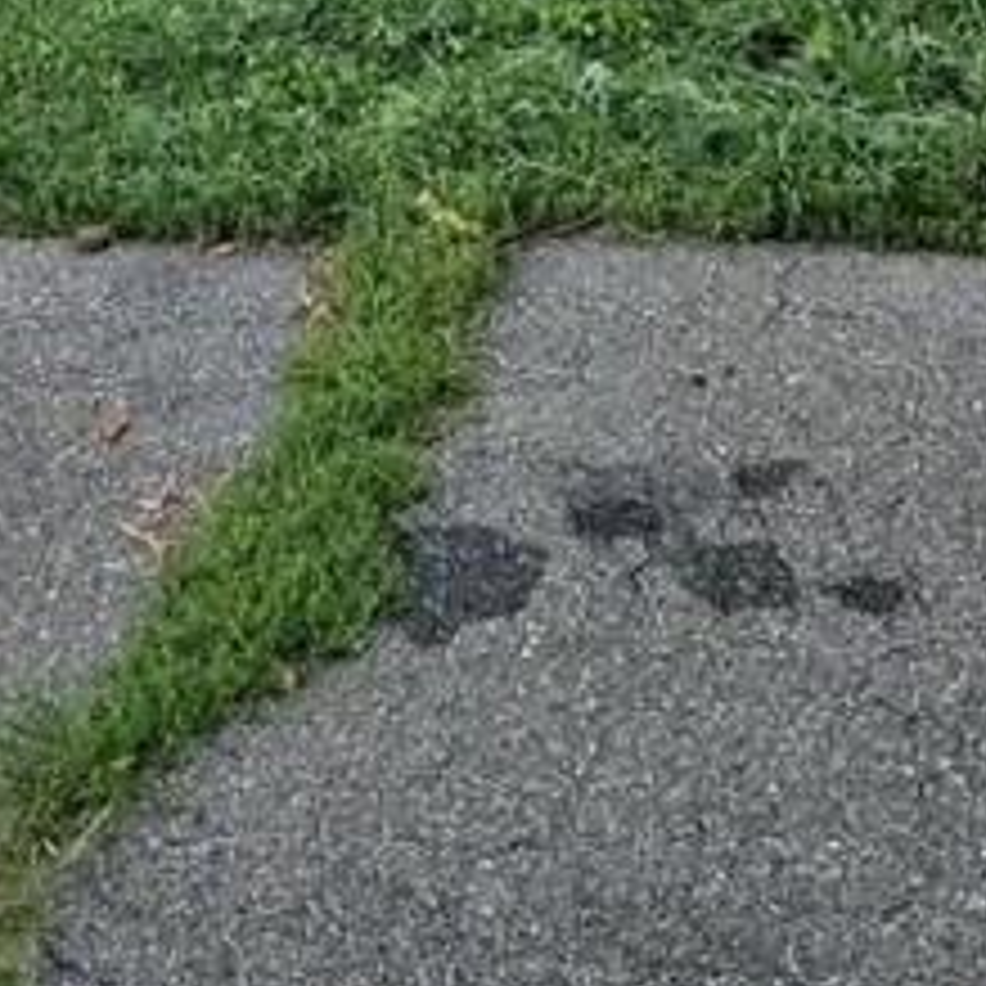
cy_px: -572
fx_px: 2868
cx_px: 378
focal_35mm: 89
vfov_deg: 17.2
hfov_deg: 19.5
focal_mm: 5.4
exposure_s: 1/120
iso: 100
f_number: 1.8
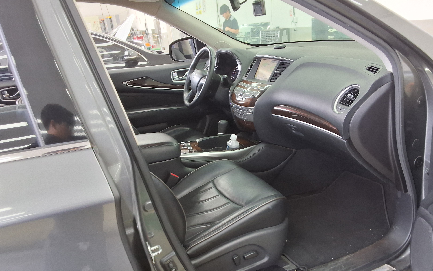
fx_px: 354
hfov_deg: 62.9
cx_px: 218
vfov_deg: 41.8
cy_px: 150
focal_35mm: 30
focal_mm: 2.91
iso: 50
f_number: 1.9
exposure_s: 1/40
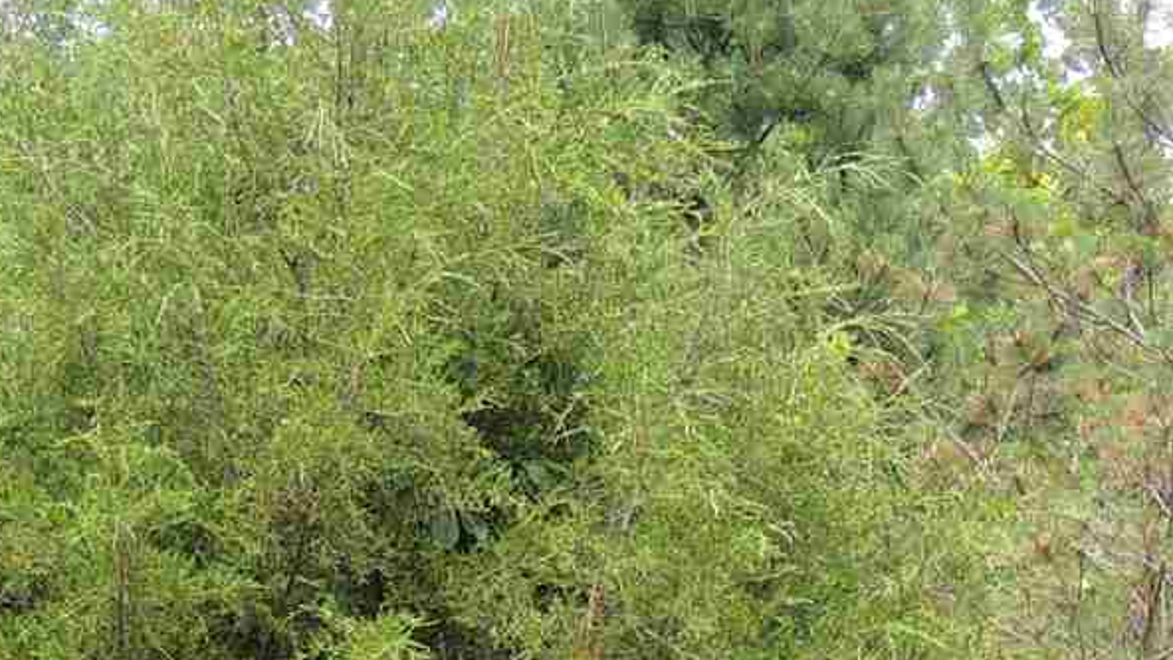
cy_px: 1441
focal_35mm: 177
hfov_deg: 12.1
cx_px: 985
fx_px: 5505
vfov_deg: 6.6
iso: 100
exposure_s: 1/250
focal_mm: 8.3
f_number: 3.5
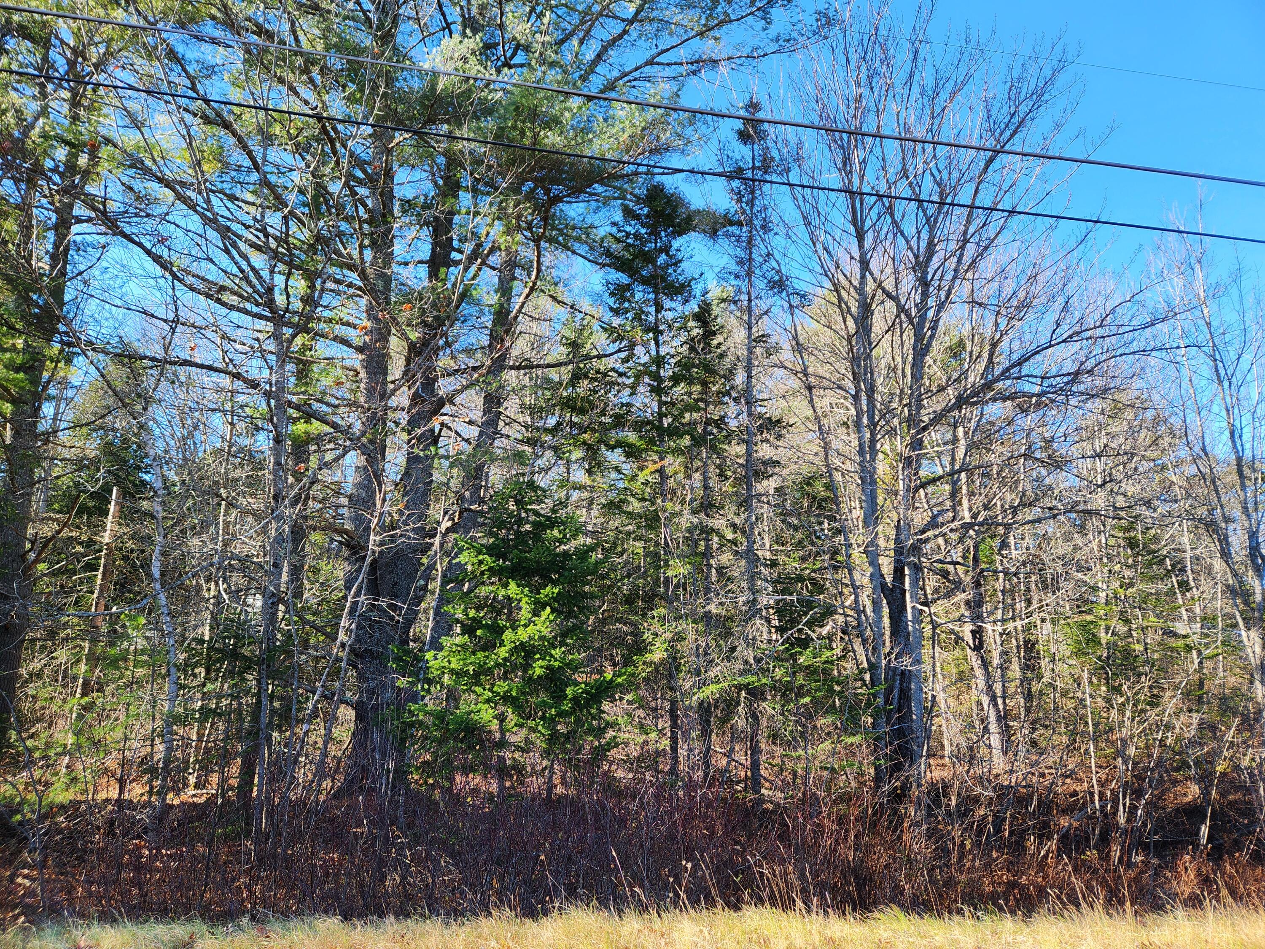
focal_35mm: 23
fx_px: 841
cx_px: 632
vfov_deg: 58.9
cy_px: 474
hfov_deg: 73.9
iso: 20
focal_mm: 5.4
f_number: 1.8
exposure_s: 1/303
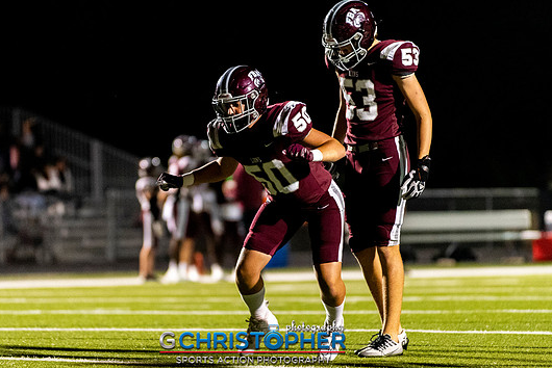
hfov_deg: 7.3
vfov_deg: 4.9
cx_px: 270
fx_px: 4311
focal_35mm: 281
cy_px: 215
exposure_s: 1/500
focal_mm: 200
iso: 5000
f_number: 2.8
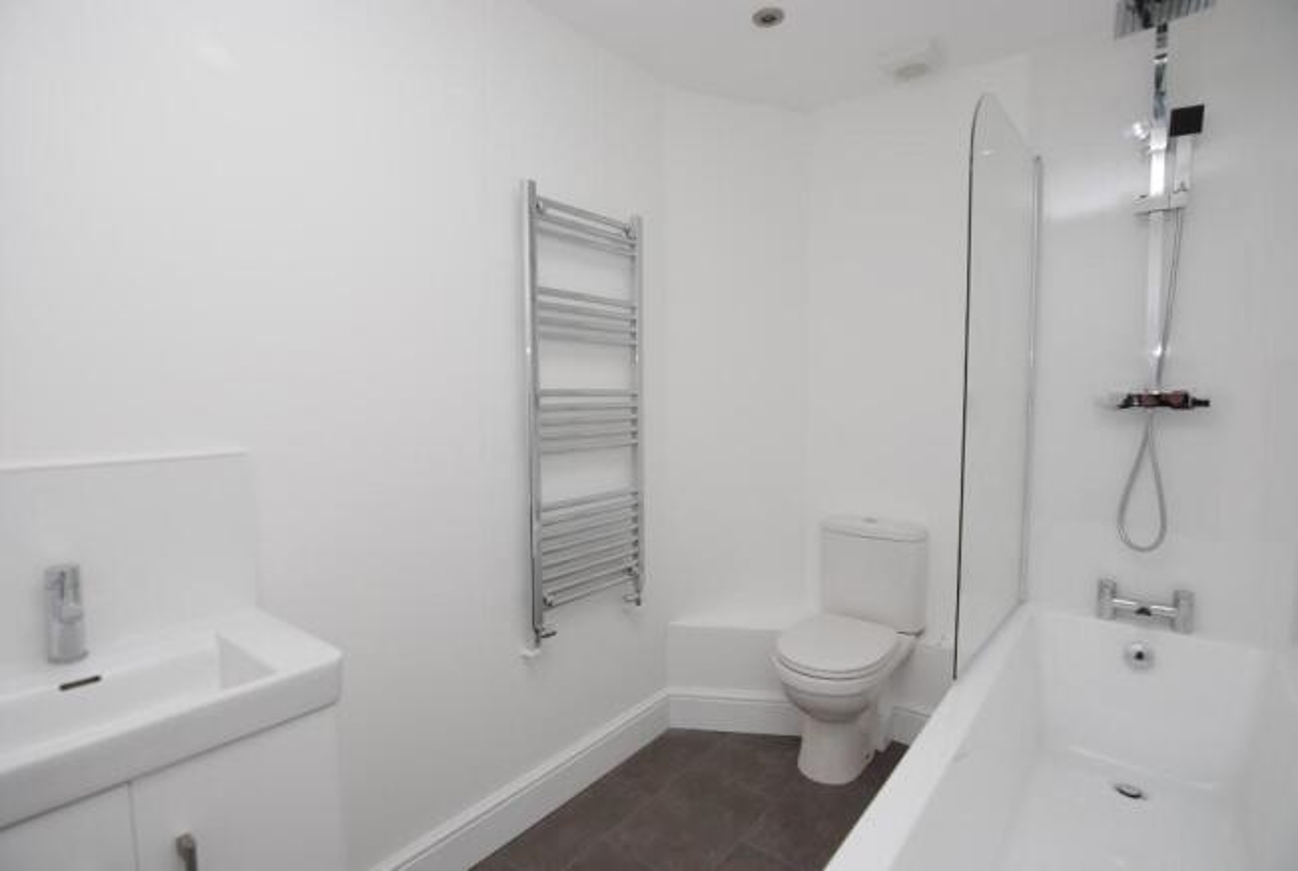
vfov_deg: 72.3
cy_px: 436
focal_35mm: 16
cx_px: 649
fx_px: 596
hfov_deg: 94.9
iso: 200
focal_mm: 11
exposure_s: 1/60
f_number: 4
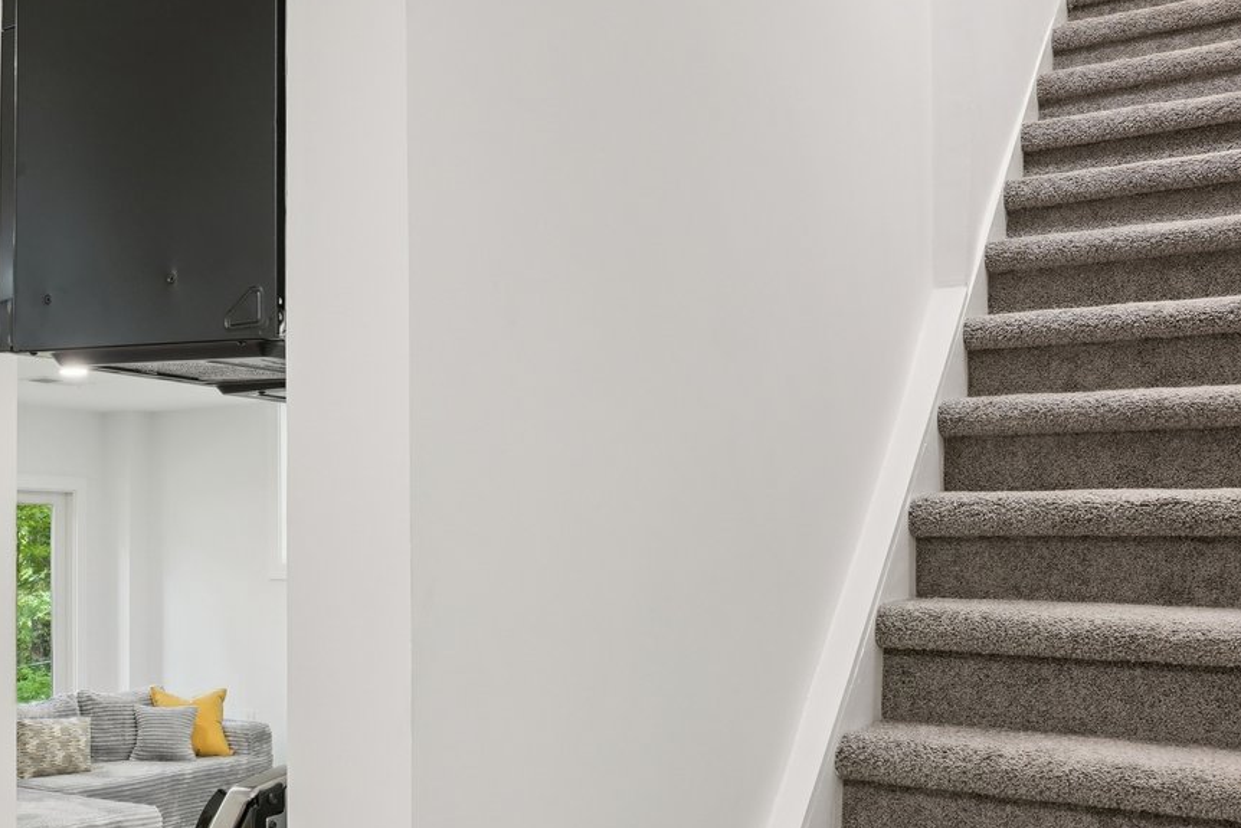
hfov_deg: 48.2
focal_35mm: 38
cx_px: 271
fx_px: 1310
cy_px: 597
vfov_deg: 34.5
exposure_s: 1/5
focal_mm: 16
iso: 400
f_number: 8
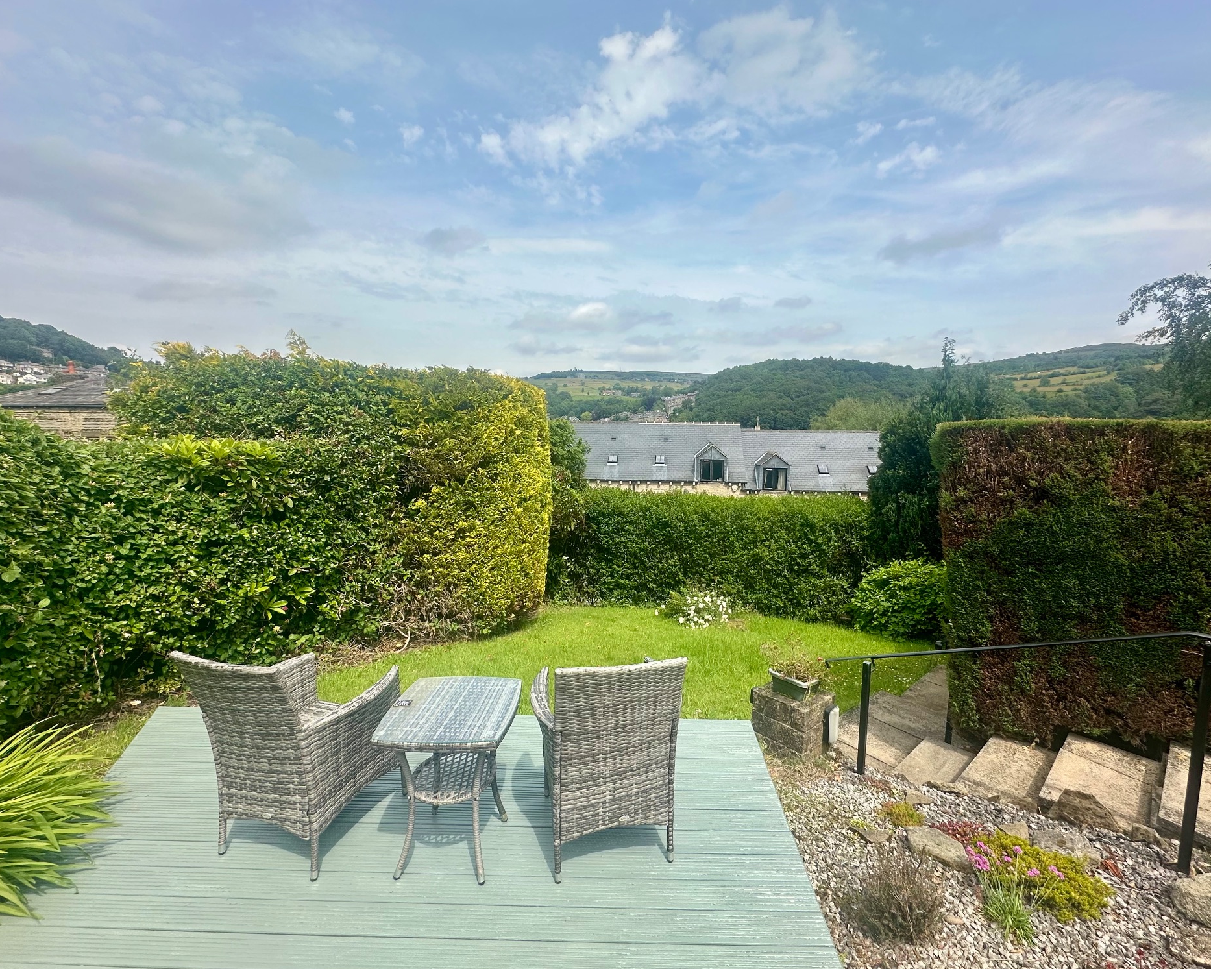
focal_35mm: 15
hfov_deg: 96.7
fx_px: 538
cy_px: 488
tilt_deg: -5.7
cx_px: 636
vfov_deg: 84.0
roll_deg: -0.8
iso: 40
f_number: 2.2
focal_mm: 2.22
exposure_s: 1/1642
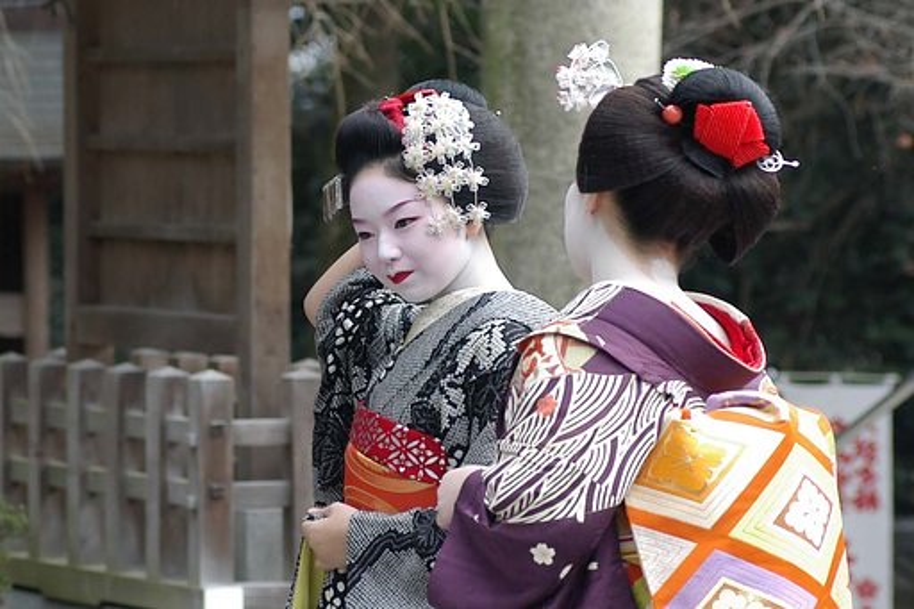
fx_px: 3426
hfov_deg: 15.2
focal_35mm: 135
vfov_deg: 10.2
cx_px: 457
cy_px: 304
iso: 200
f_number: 4
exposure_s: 1/250
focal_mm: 90
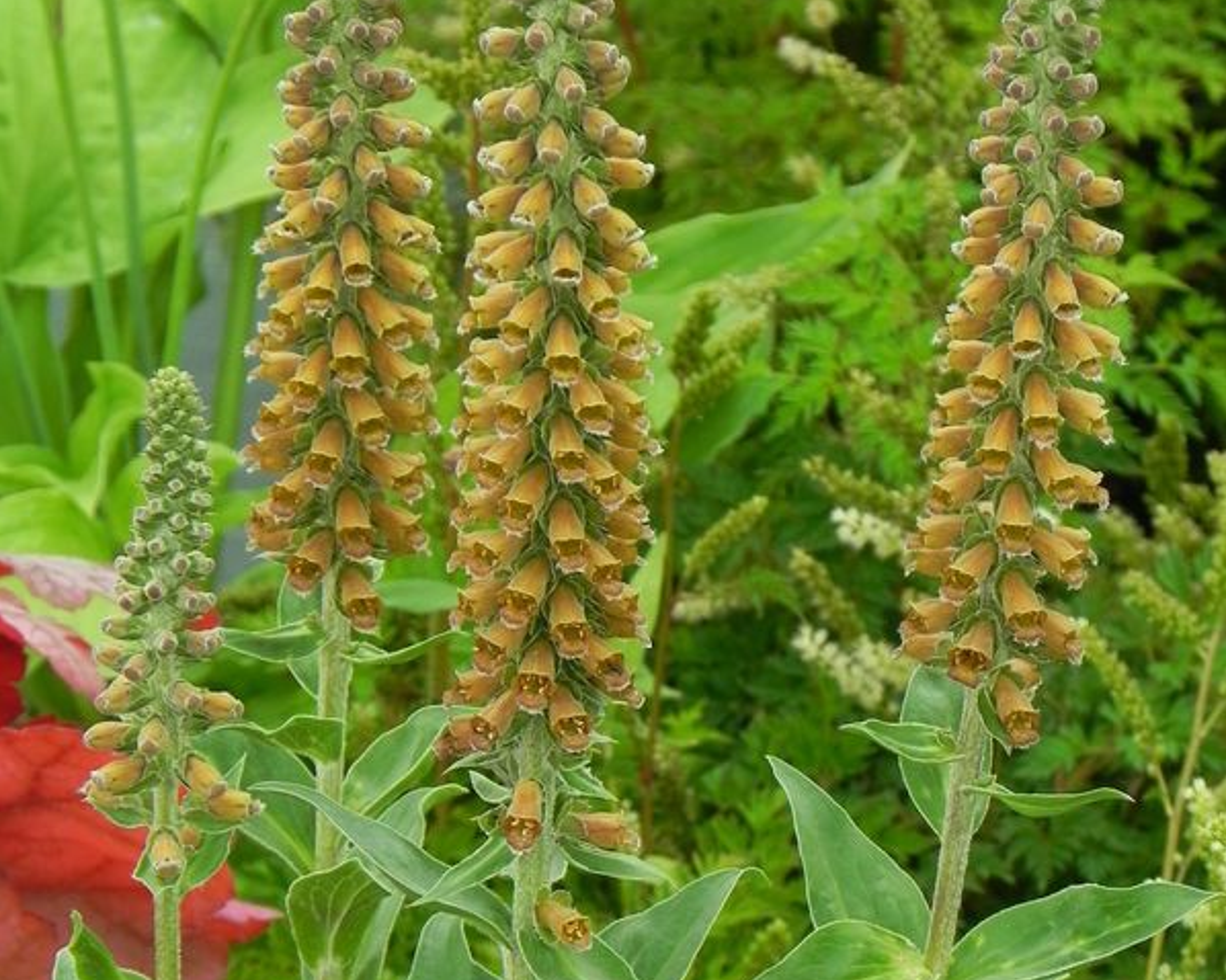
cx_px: 613
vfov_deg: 5.6
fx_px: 10048
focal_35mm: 277
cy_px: 517
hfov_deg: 7.0
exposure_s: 1/160
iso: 160
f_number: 5.6
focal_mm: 37.7
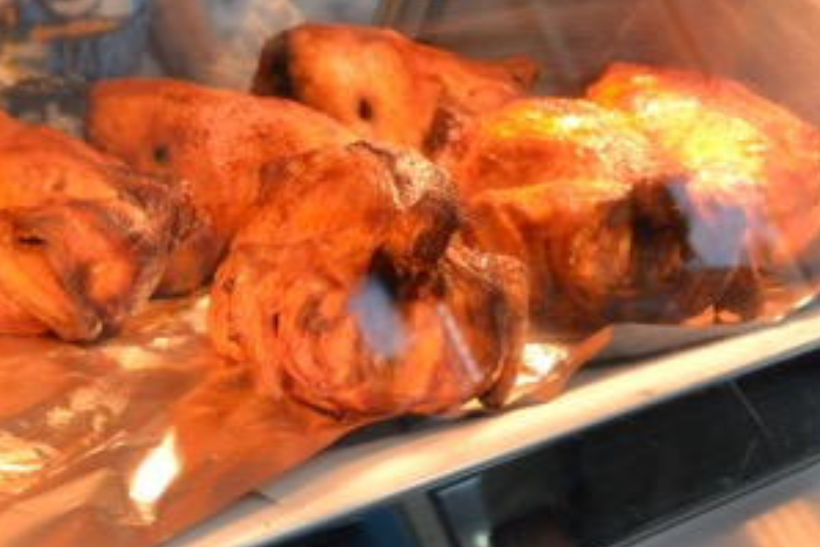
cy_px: 331
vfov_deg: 13.3
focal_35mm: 103
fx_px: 2347
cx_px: 85
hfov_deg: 19.5
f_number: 5.6
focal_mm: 32
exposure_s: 1/60
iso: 400
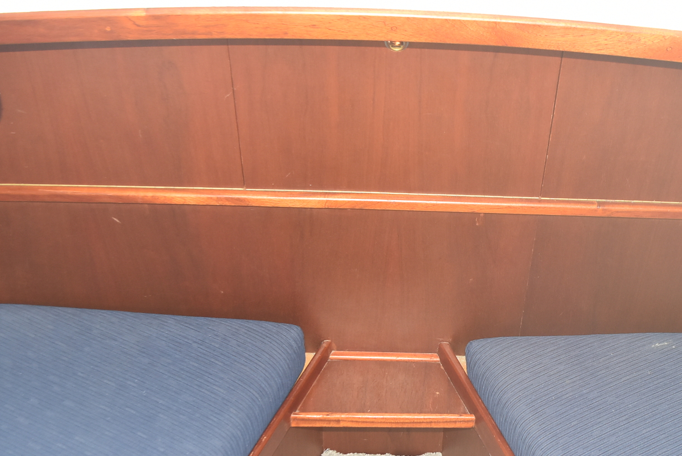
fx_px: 1043
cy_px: 354
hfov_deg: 35.8
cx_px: 458
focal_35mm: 55
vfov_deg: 24.3
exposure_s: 1/80
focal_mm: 22
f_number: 4.5
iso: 800
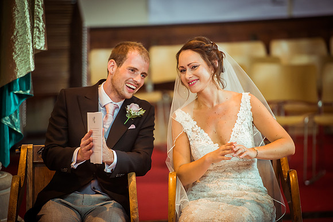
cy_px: 111
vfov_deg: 6.9
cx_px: 166
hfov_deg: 10.3
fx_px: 1849
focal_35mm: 200
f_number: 2.8
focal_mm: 200
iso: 2200
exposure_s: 1/200
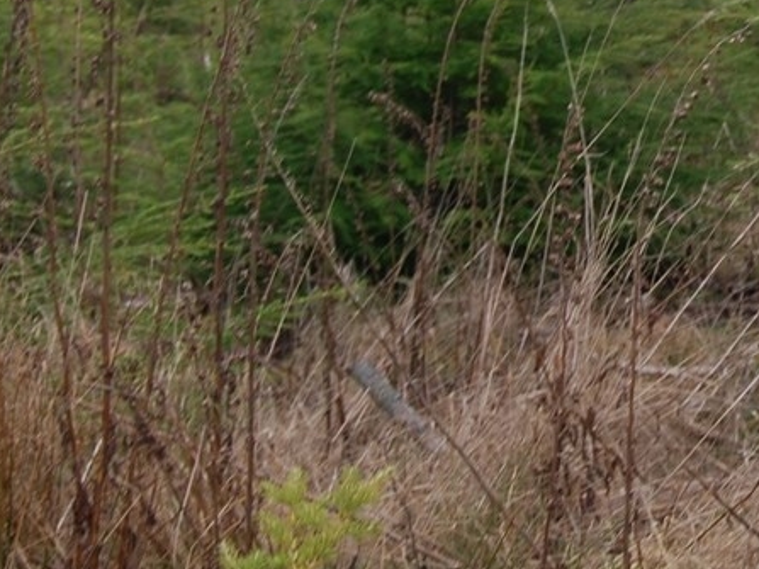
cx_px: 855
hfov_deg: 11.1
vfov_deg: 8.4
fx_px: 3836
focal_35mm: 175
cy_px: -69
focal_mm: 32
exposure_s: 1/125
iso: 100
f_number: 5.6
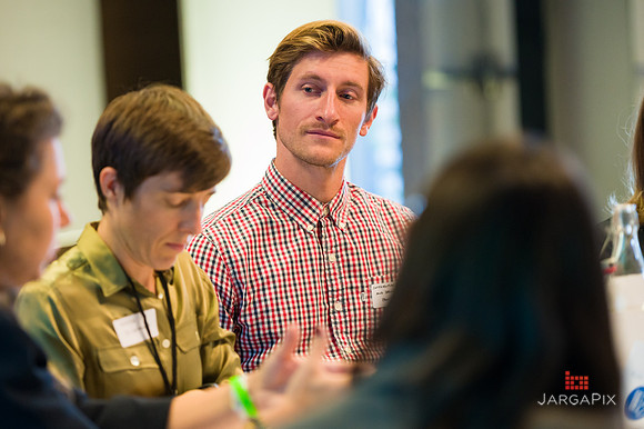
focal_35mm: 143
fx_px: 2560
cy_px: 215
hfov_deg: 14.3
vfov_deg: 9.6
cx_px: 322
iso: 3200
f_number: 3.2
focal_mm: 135
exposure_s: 1/200
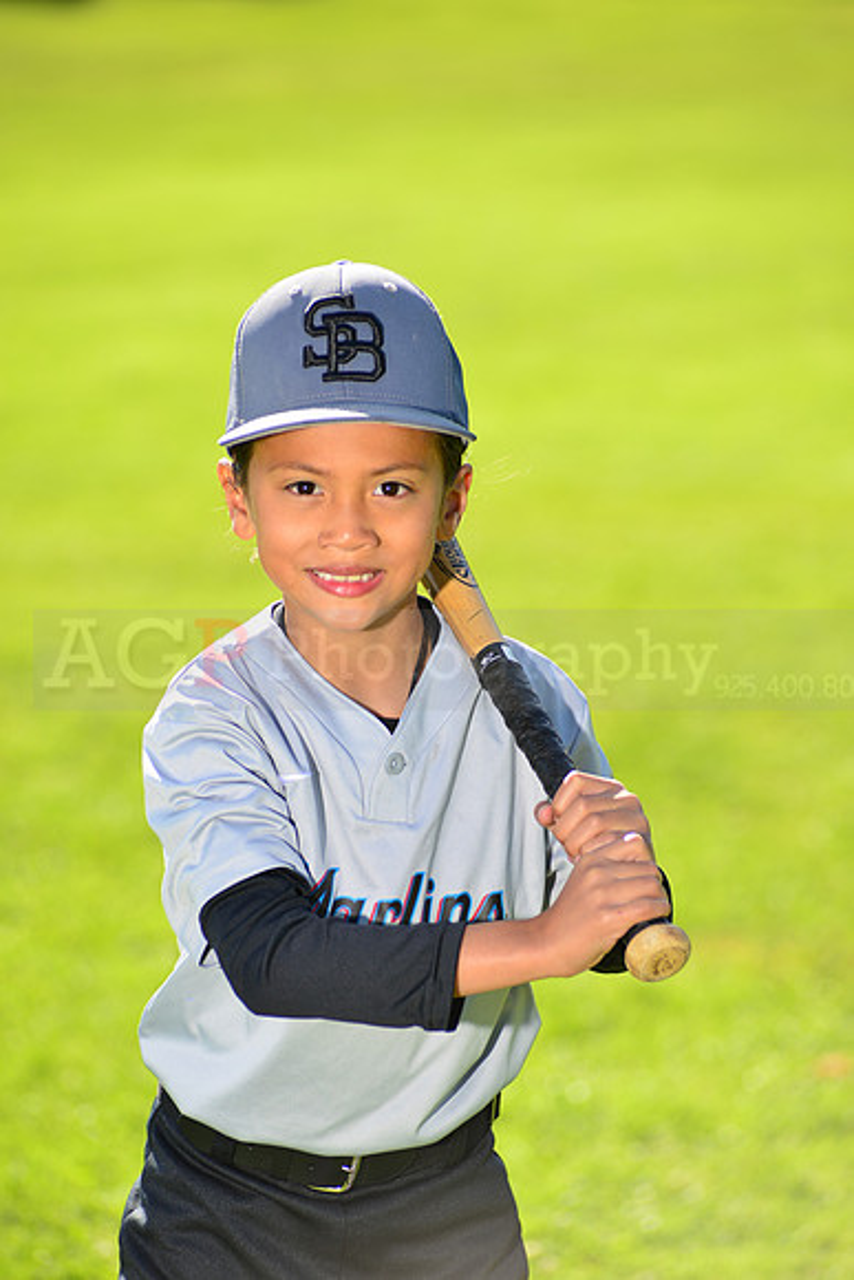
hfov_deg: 8.1
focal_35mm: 170
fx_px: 6045
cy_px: 640
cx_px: 427
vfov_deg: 12.1
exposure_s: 1/250
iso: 100
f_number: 5
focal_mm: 170
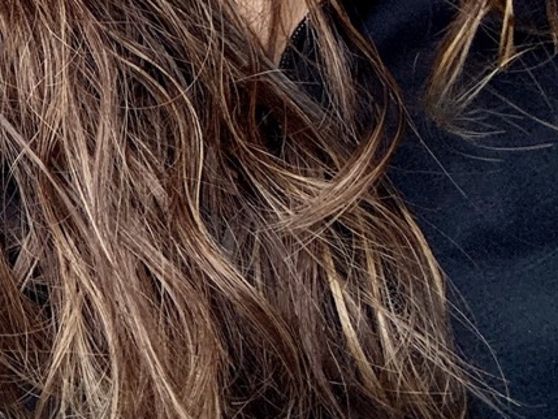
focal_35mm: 75
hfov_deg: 20.8
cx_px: -345
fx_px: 1209
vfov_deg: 18.3
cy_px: -121
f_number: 1.9
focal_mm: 2.69
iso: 80
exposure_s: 1/201
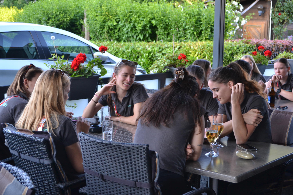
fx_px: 488
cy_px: 98
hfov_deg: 33.4
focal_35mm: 60
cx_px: 146
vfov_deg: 22.6
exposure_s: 1/60
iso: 400
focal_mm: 40
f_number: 5.3
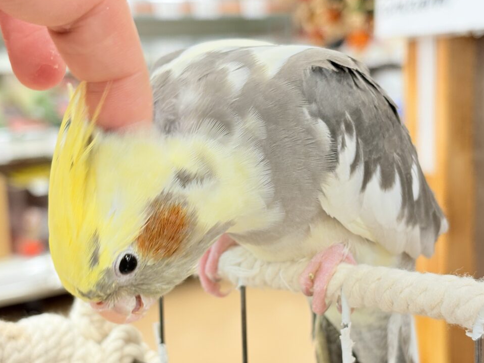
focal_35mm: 65
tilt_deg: -9.0
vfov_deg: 22.6
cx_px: 234
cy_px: 204
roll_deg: +2.9
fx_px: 909
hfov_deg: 29.8
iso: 64
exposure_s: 1/50
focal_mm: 5.96
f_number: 1.6
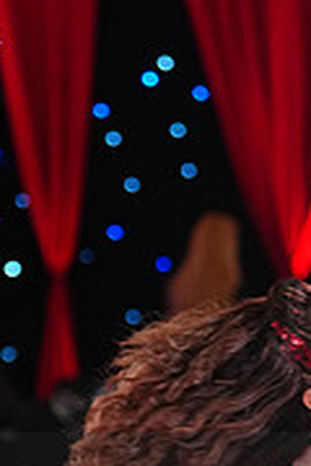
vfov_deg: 6.3
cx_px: 330
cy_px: 520
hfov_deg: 4.2
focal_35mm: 326
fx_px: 4224
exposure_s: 1/400
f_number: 2.8
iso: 2500
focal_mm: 101
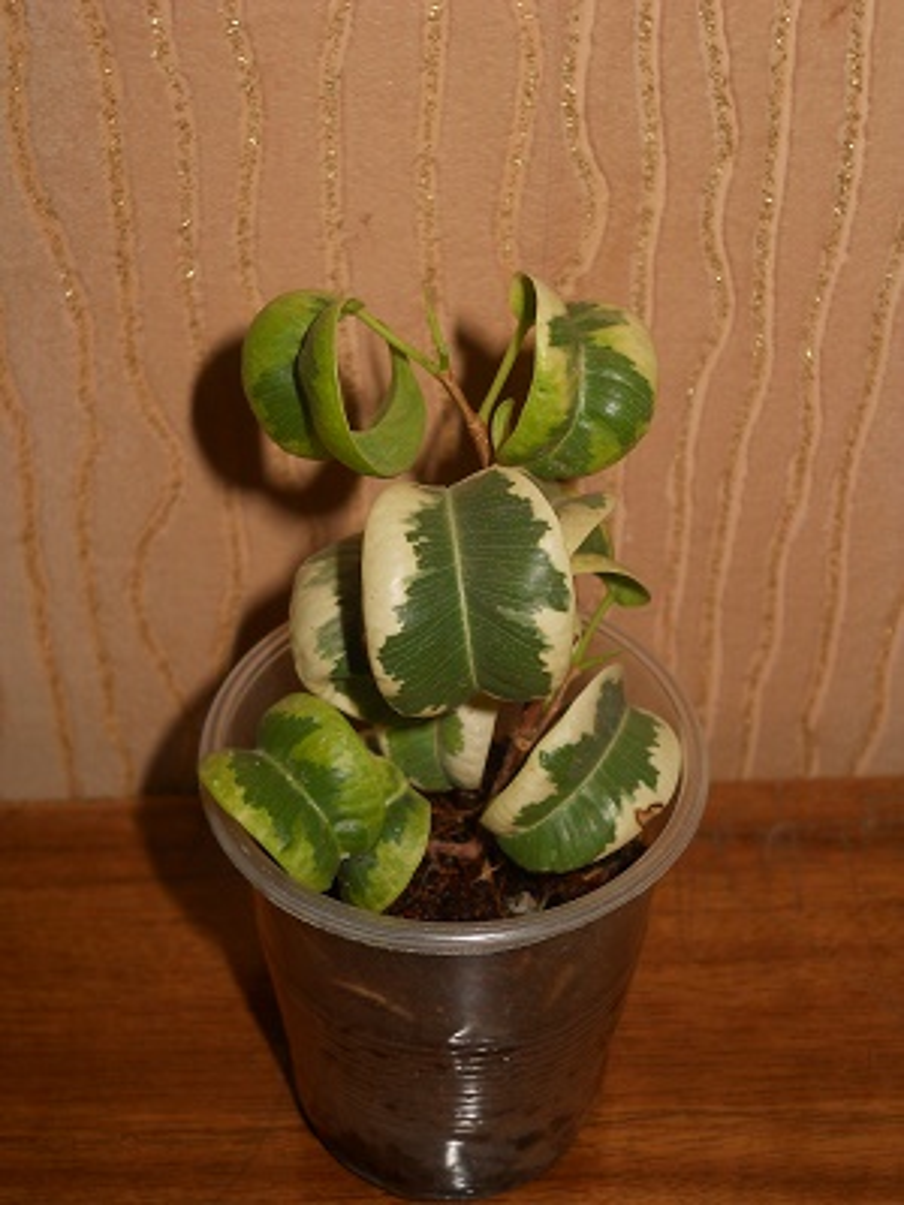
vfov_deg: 34.3
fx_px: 1950
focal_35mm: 56
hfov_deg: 26.1
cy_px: 602
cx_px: 452
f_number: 6.4
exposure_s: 1/30
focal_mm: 9.24
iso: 80
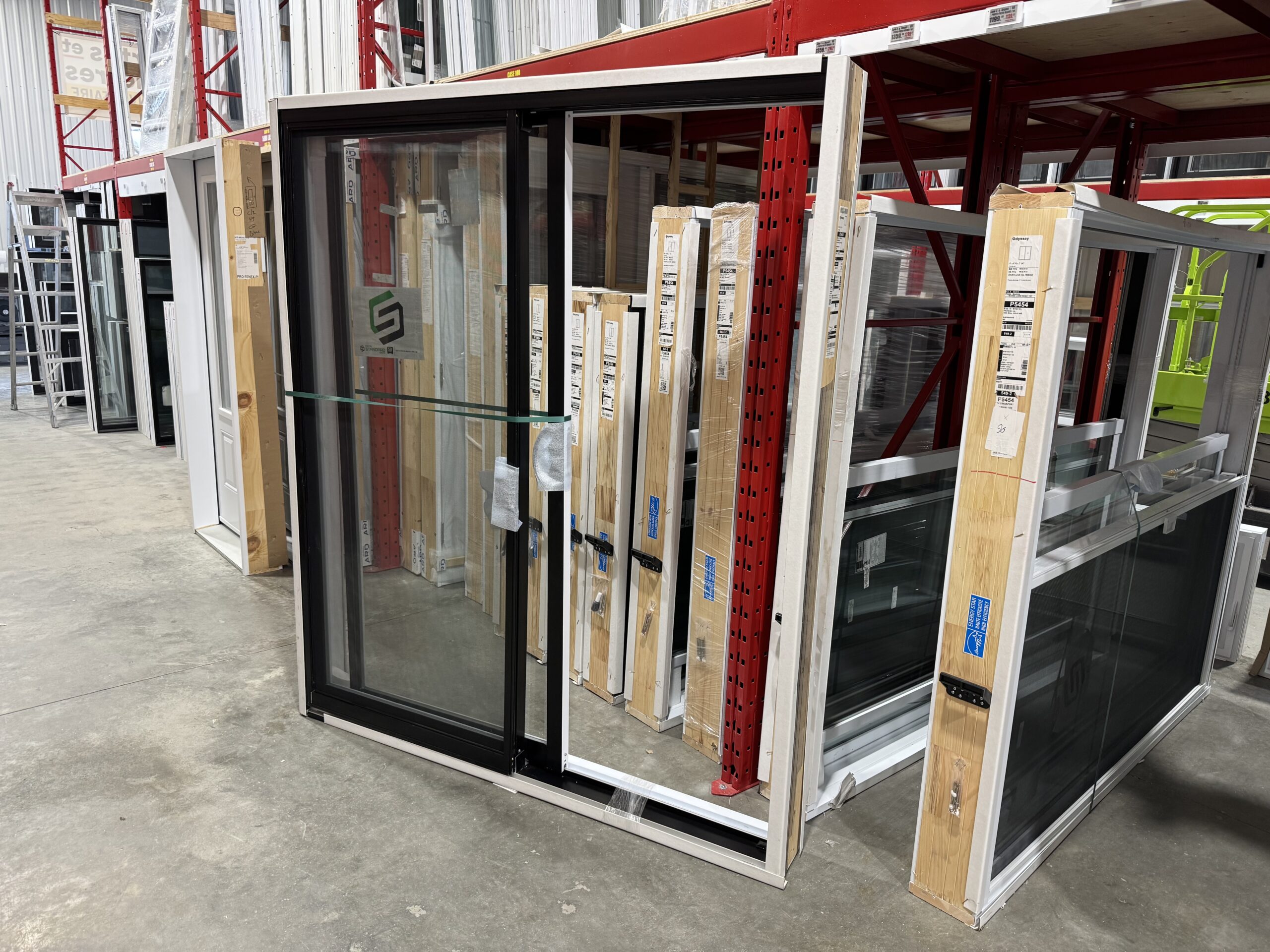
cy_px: 476
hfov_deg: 71.6
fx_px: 881
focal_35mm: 24
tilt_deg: -13.1
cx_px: 635
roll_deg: -2.2
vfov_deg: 56.8
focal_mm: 6.76
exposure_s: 1/120
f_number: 1.78
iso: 160
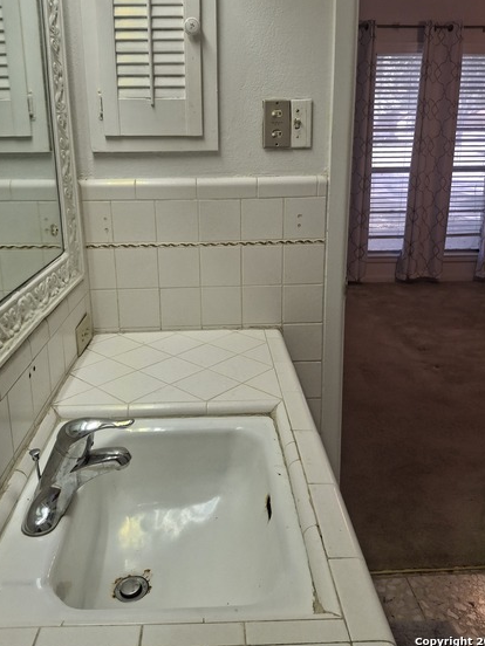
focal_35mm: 29
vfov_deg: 61.5
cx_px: 227
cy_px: 288
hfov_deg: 48.2
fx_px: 542
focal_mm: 4.69
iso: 100
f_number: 1.8
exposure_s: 1/120
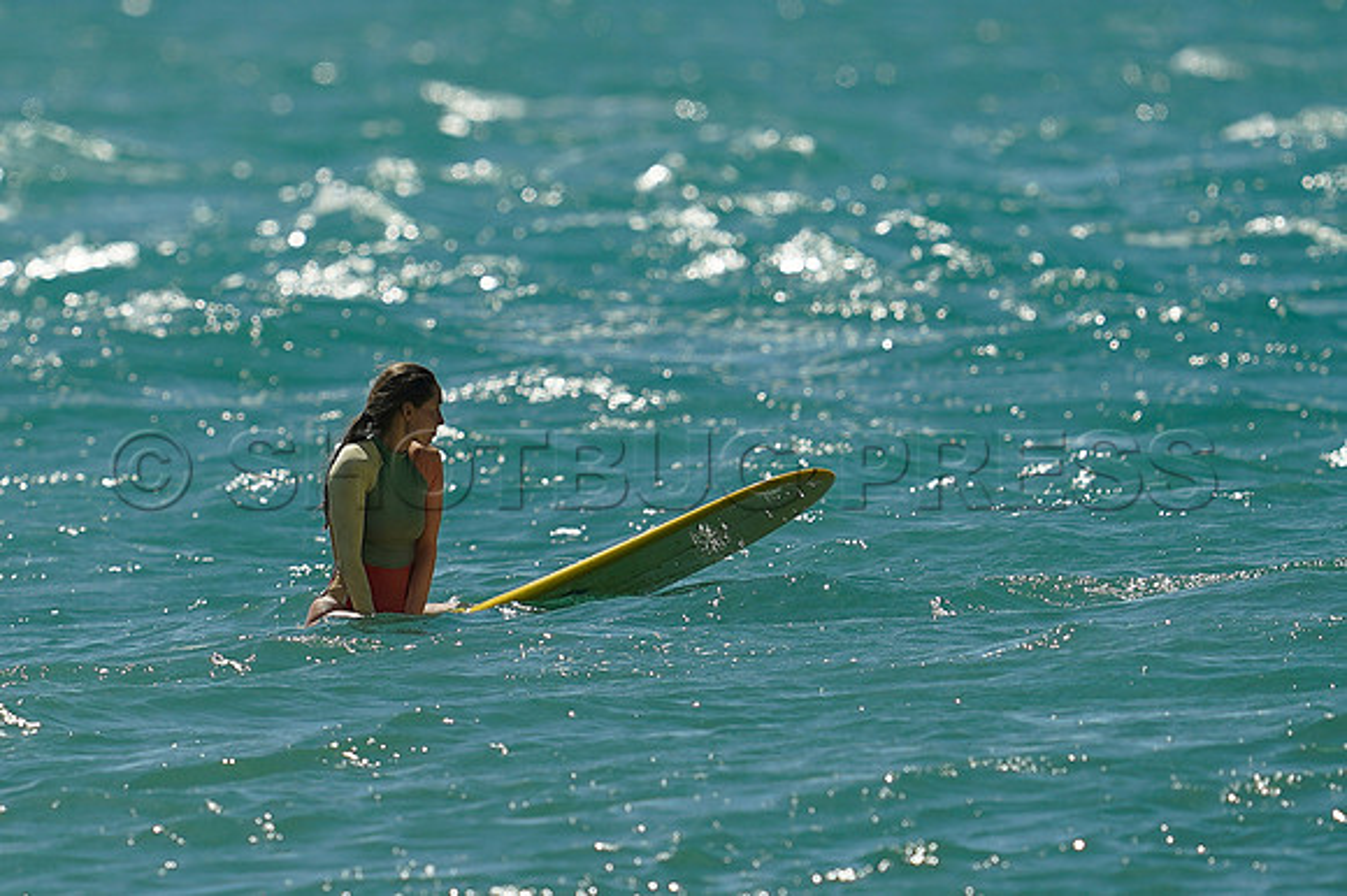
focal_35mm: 400
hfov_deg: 5.2
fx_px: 14958
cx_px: 674
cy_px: 448
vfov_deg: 3.4
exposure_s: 1/2000
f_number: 3.2
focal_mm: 400
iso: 125
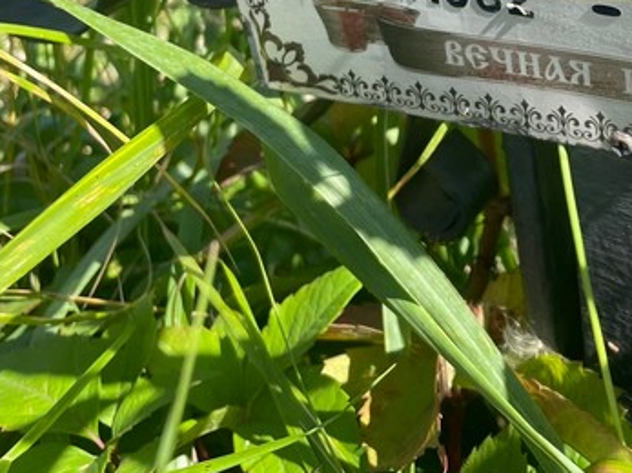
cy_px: 9
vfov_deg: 23.5
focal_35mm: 60
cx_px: 619
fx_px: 1095
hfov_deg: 30.2
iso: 32
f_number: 1.6
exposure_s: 1/831
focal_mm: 4.2
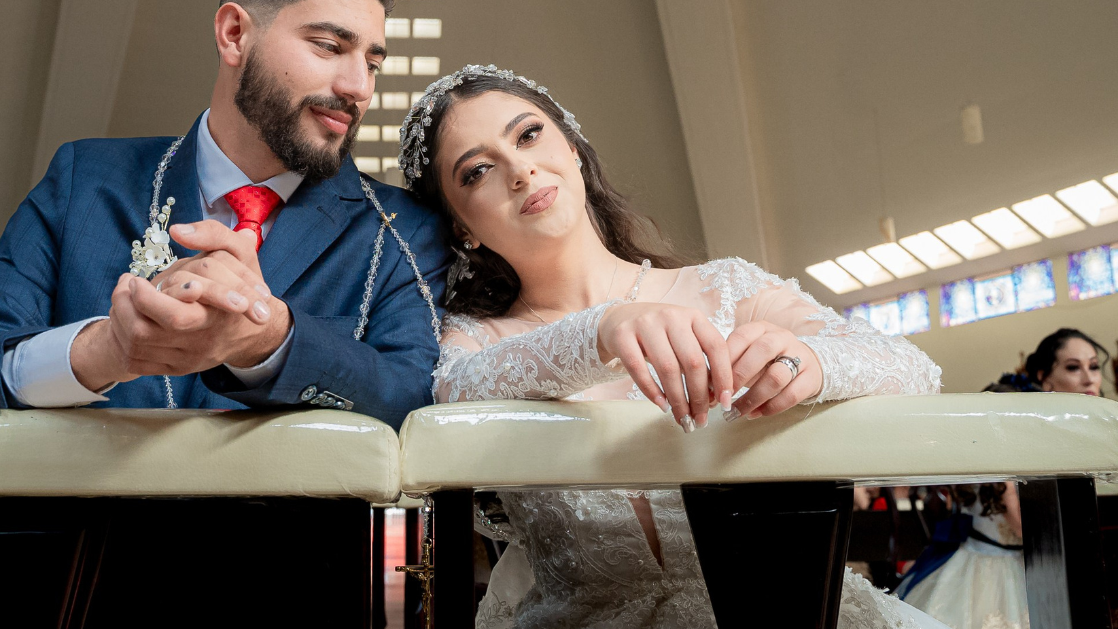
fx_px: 1394
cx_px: 451
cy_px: 58
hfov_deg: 43.5
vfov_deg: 24.7
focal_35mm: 47
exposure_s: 1/320
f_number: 5.6
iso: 2000
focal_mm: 28
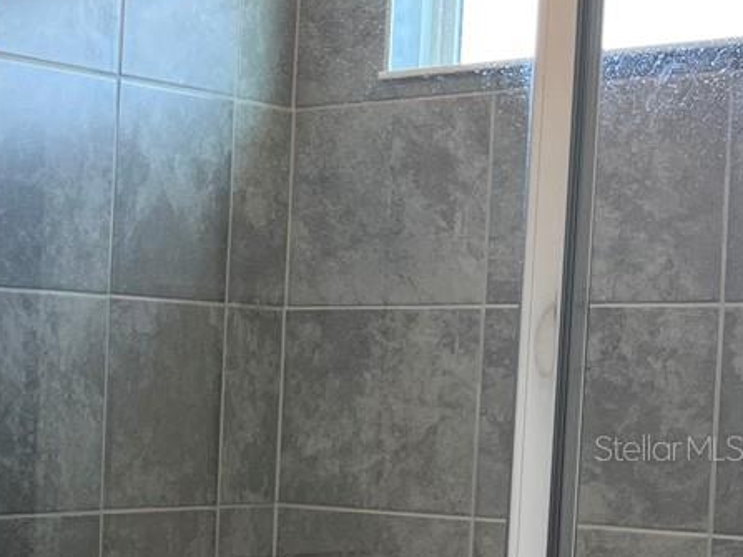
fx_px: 1996
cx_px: -578
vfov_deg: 15.8
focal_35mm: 93
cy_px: 447
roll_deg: -1.2
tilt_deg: -1.4
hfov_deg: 17.3
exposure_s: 1/120
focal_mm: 5.1
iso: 50
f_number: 1.6
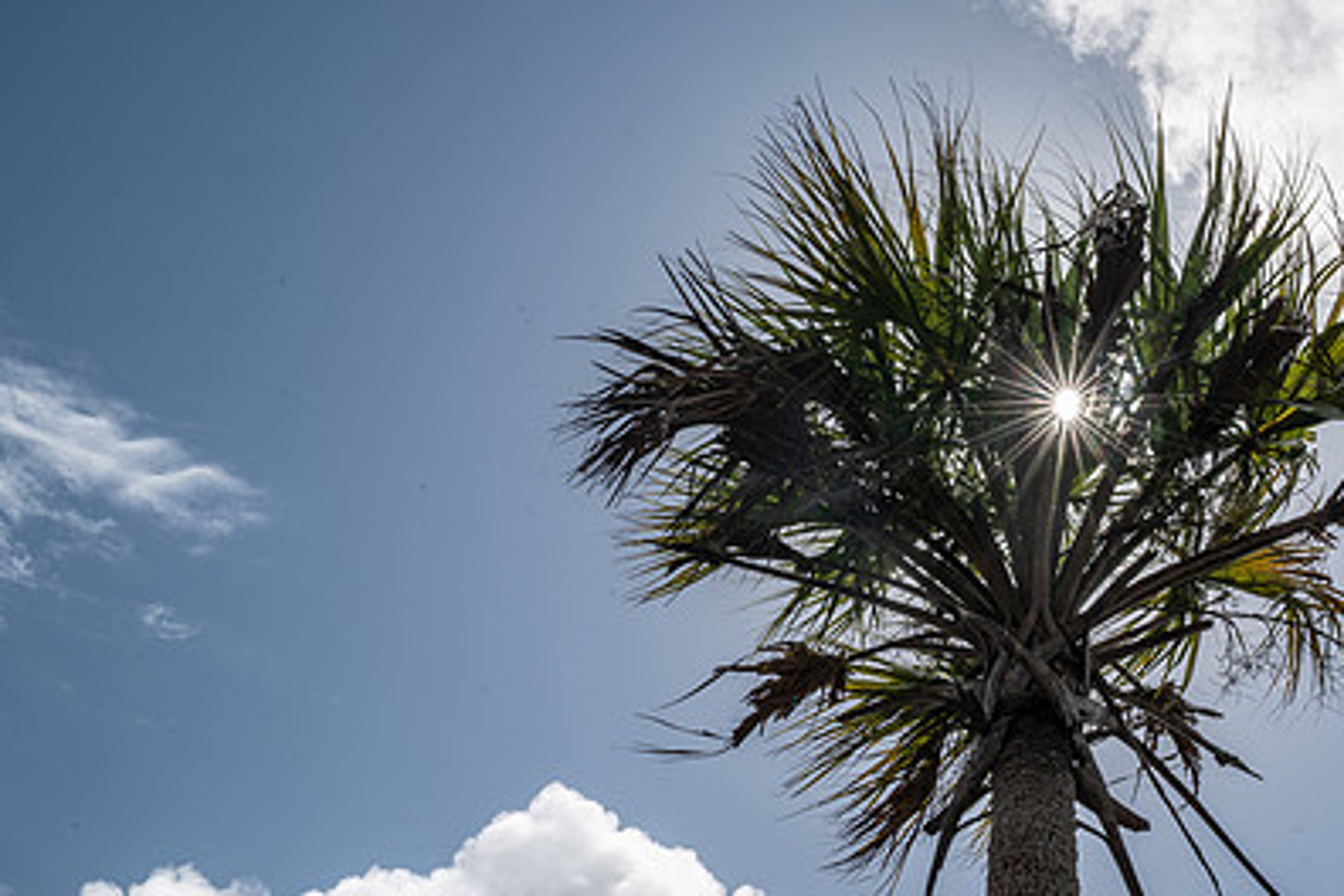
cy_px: 574
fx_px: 2240
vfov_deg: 22.6
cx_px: 916
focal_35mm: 60
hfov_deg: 33.1
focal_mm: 41
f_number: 22
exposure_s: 1/500
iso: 320
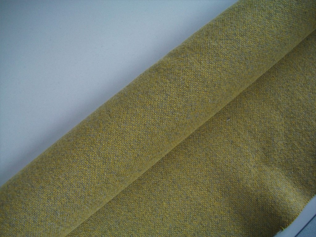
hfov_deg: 56.8
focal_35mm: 32
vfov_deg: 44.2
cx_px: 158
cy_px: 118
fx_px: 292
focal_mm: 5.7
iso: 160
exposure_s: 1/20
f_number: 2.9
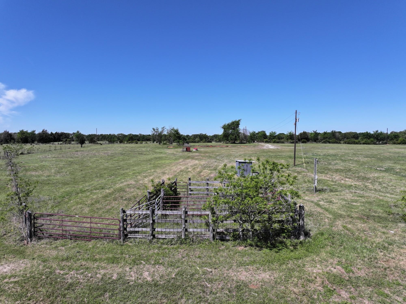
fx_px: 281
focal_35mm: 24
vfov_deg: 56.8
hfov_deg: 71.6
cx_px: 203
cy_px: 152
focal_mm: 12.29
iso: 100
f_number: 2.8
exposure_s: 1/2000
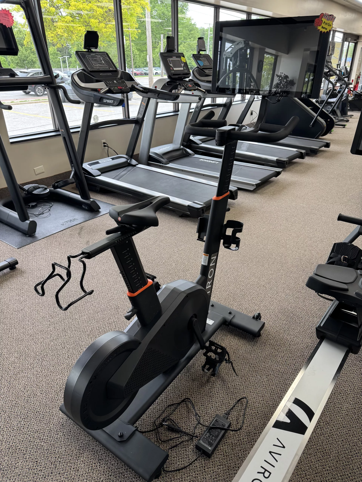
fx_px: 335
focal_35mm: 24
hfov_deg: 56.8
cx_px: 181
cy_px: 241
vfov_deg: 71.6
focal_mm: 6.76
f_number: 1.78
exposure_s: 1/120
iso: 160
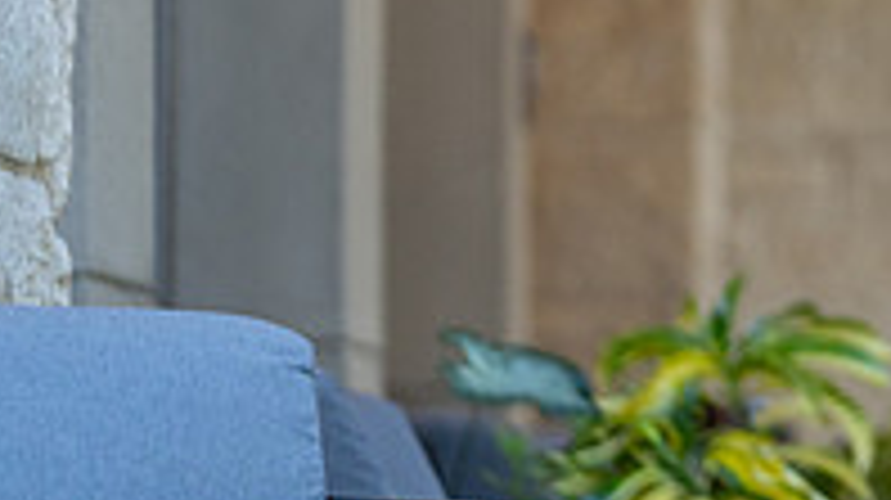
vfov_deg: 3.1
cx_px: 1269
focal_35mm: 385
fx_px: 9089
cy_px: -291
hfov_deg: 5.6
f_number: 2.8
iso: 1000
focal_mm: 120
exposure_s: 1/320
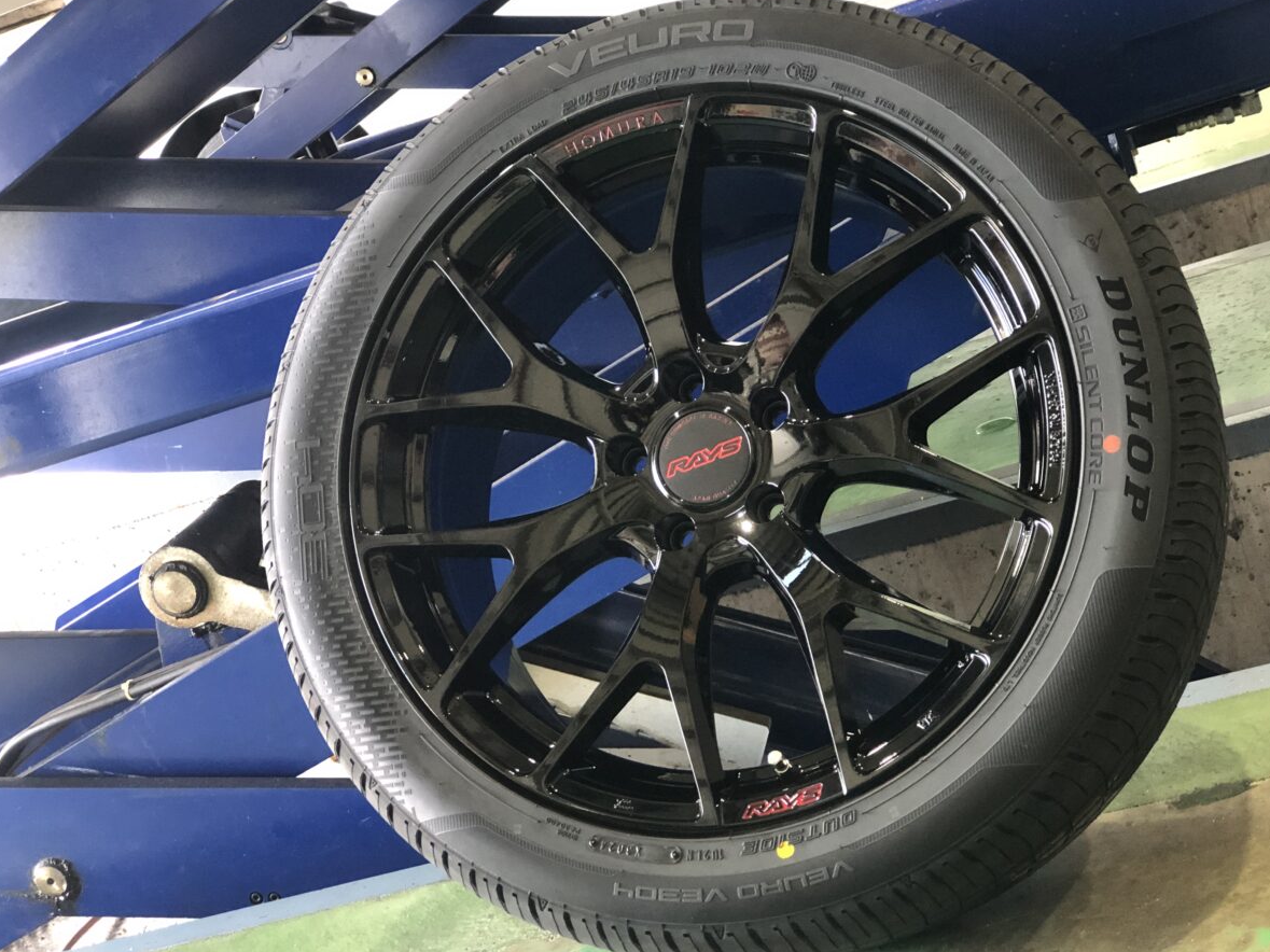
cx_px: 640
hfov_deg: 33.2
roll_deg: +19.2
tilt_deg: -14.5
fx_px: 2128
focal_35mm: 58
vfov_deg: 25.2
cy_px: 473
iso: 400
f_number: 2.8
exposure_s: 1/30
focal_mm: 6.6
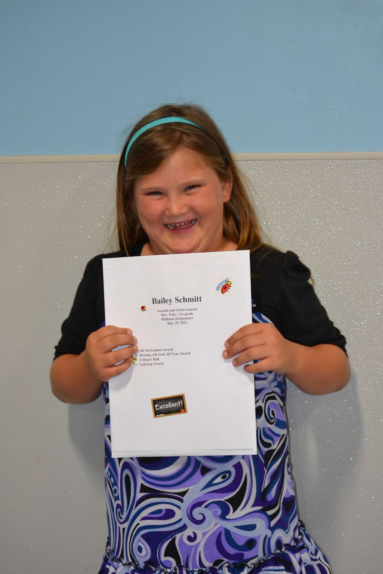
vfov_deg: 24.6
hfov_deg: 16.6
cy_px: 287
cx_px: 192
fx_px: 1316
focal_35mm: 82
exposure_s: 1/60
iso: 900
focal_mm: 55
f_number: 4
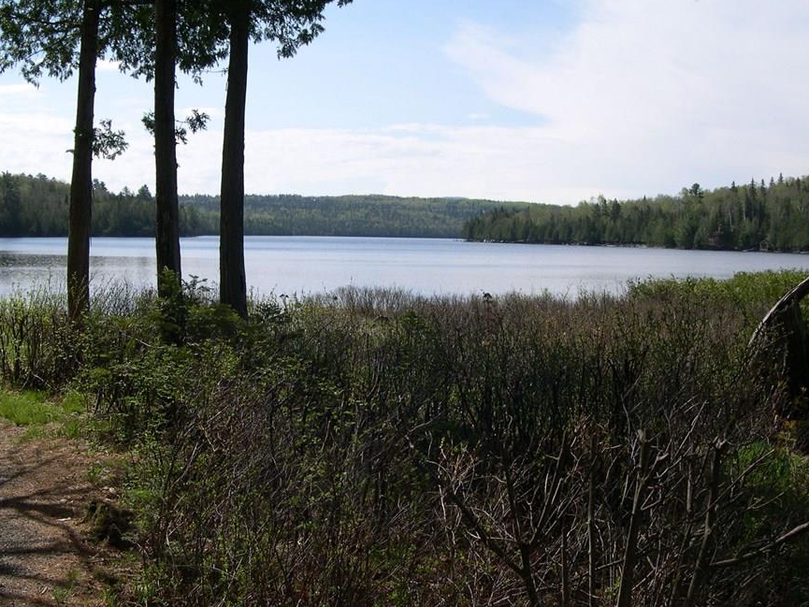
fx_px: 1052
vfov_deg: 32.2
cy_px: 316
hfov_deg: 42.0
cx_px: 365
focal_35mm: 45
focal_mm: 8
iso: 100
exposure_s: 1/237
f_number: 7.6
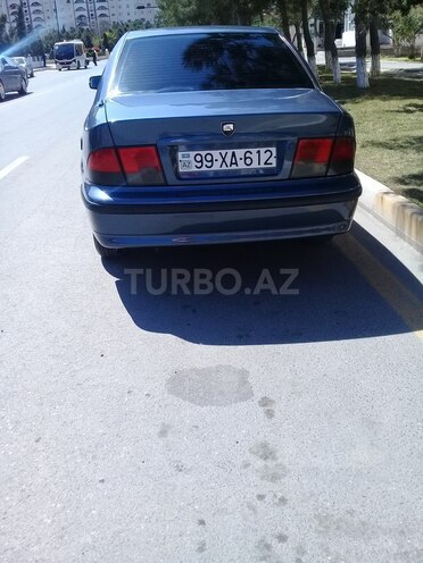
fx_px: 505
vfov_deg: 58.4
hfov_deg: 45.4
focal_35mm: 31
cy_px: 282
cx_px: 212
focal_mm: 3.3
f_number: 2.2
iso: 50
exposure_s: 1/712
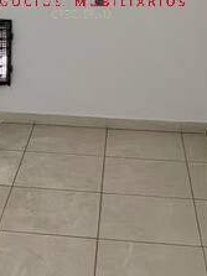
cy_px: -26
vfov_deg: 28.1
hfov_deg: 22.8
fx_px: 503
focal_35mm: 63
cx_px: 32
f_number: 2.2
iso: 409
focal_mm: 2.24
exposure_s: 1/59.9
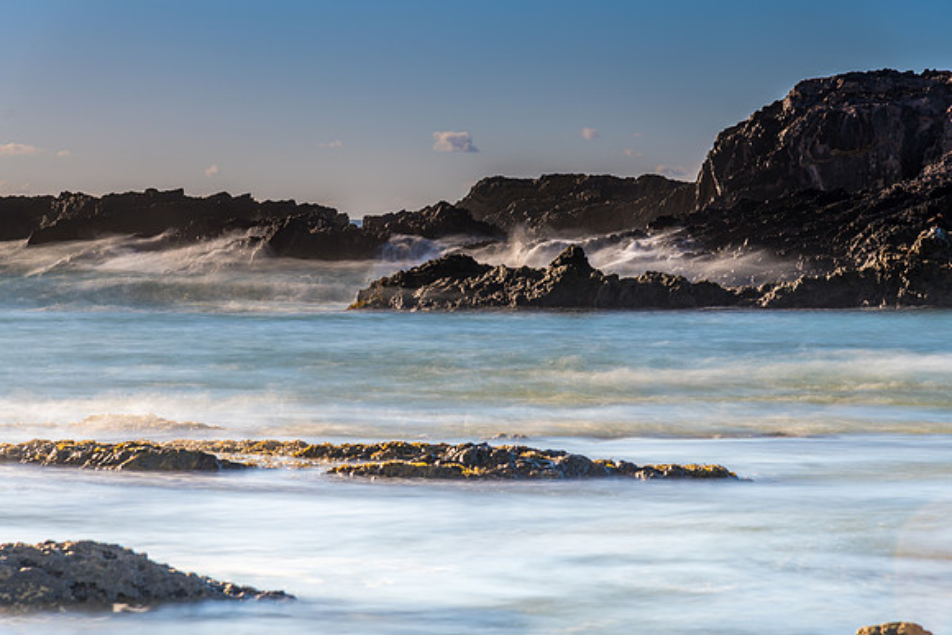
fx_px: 3174
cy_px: 318
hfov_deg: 17.1
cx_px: 476
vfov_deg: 11.4
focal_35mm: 120
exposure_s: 5
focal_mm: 120
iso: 31
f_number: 8
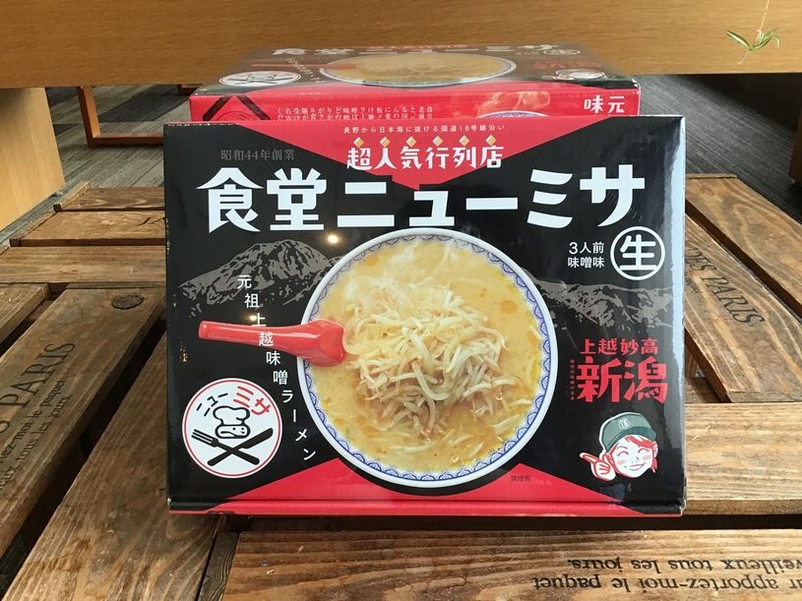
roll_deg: +1.0
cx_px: 401
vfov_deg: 45.4
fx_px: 718
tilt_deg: -26.1
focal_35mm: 31
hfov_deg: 58.4
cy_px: 300
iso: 25
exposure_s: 1/30
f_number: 2.4
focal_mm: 3.3
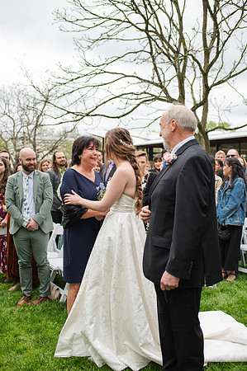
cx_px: 124
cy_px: 186
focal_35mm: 35
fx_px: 361
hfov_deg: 37.8
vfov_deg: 54.5
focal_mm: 35
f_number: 3.2
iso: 100
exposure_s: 1/640
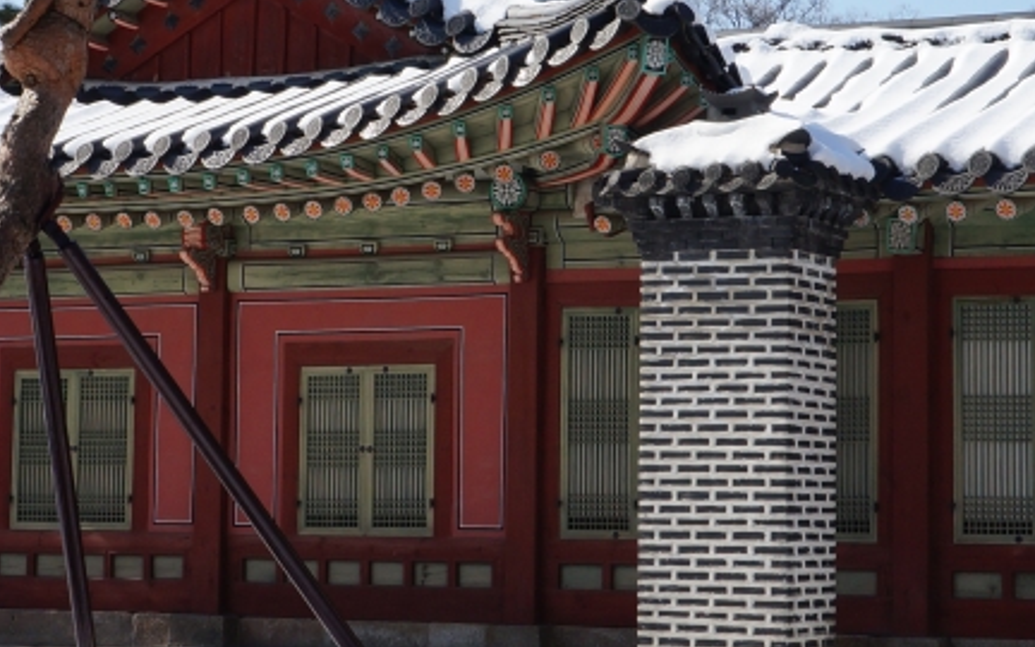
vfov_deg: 13.2
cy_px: 173
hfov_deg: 21.0
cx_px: 580
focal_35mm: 99
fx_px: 2793
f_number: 13
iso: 200
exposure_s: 1/250
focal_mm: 28
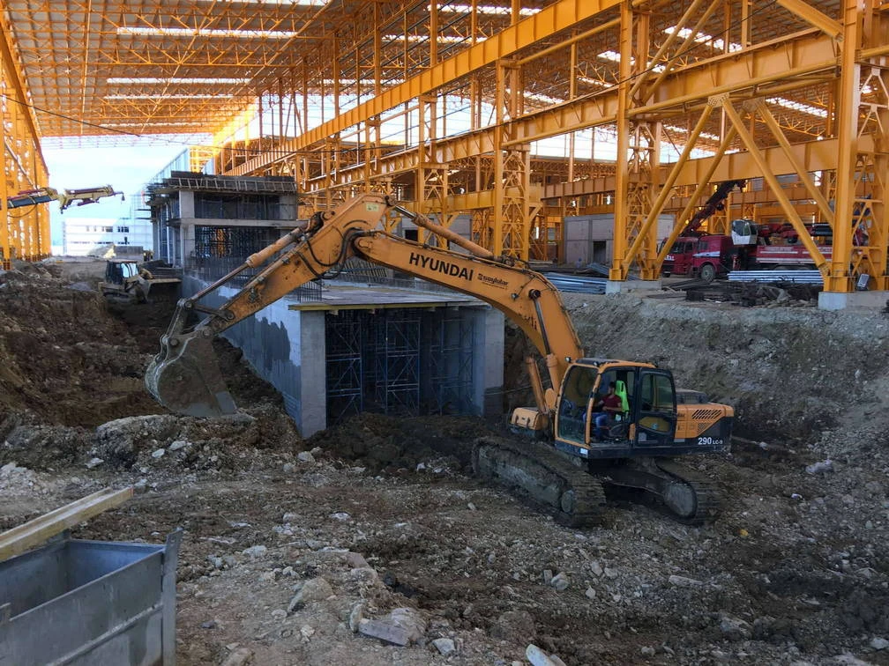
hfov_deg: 61.7
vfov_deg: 48.2
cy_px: 333
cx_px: 444
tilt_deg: -3.6
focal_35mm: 29
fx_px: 745
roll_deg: +0.7
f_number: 2.2
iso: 25
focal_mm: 4.15
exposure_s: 1/100
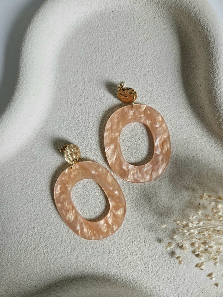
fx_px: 198
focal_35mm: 23
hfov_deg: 58.9
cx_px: 112
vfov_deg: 73.9
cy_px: 148
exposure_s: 1/101
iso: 400
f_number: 1.8
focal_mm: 5.4
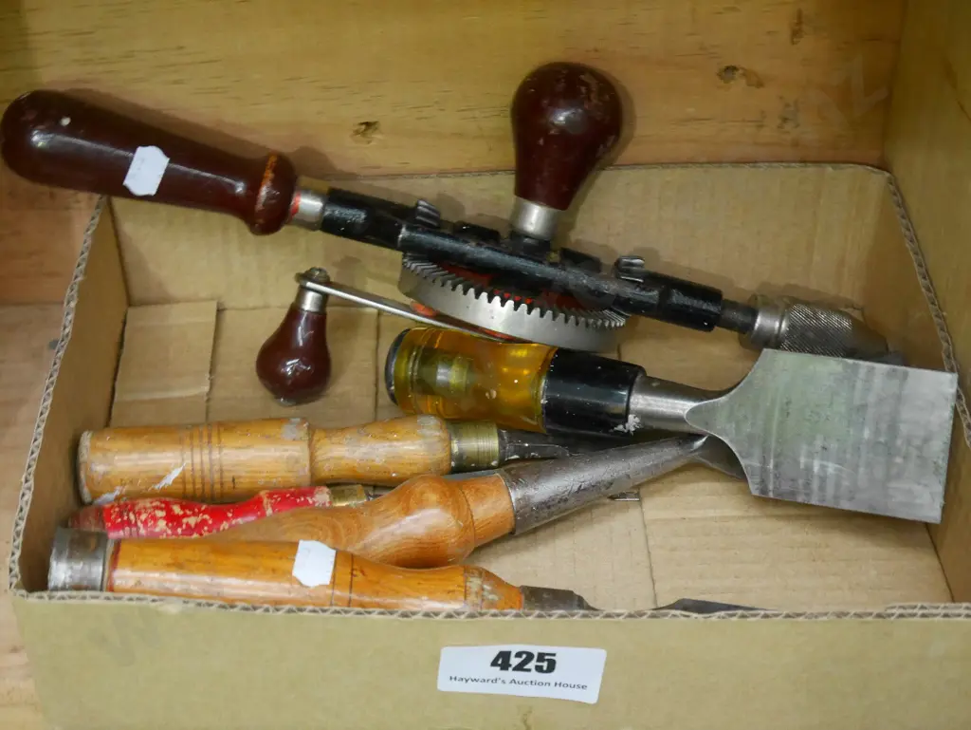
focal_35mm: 58
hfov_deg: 33.2
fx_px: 1628
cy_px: 365
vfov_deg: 25.3
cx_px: 486
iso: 3200
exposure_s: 1/15
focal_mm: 29
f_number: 5.5
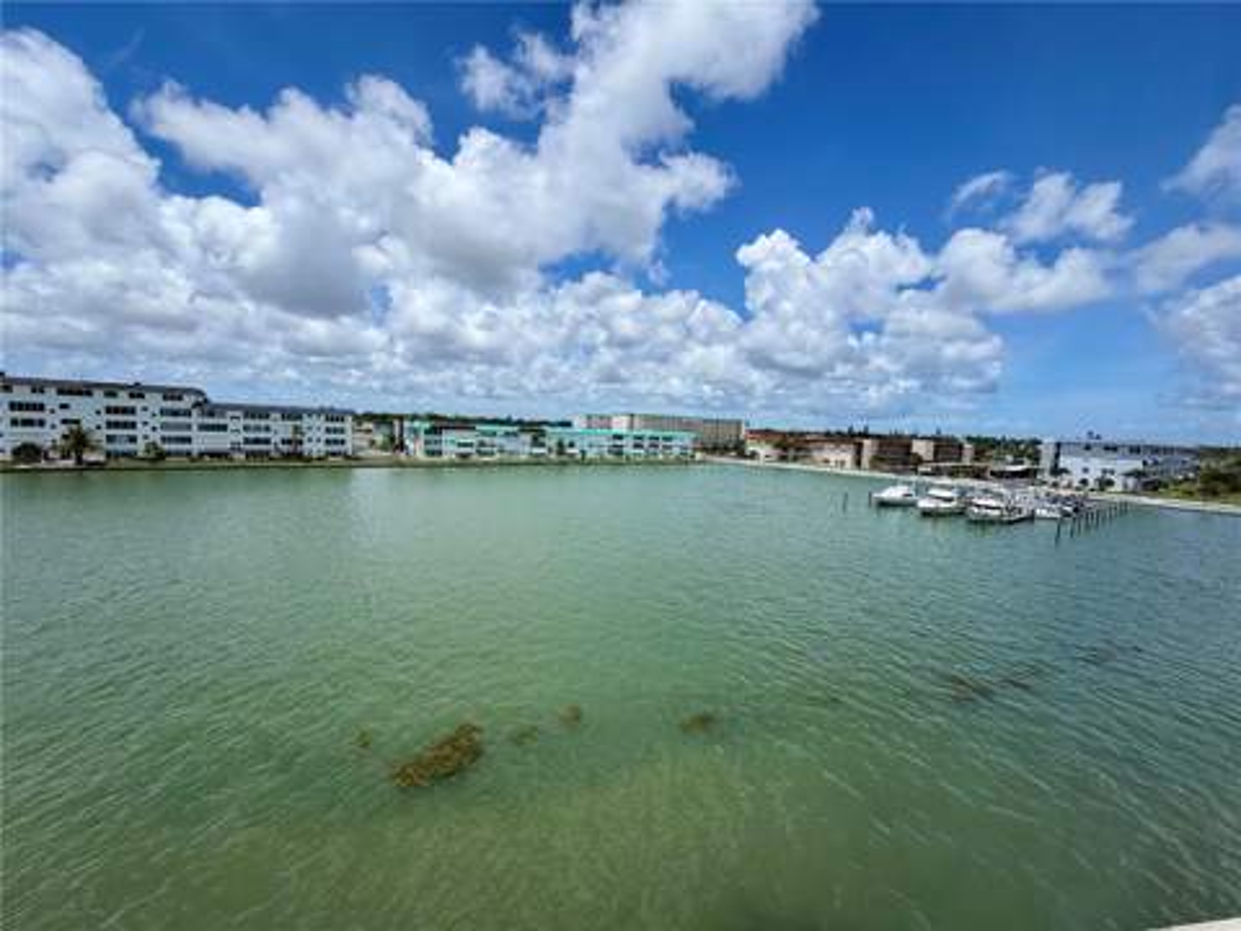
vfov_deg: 85.7
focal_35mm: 14
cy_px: 466
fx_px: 502
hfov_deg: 102.1
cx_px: 620
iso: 25
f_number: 2.2
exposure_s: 1/770
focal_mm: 2.22
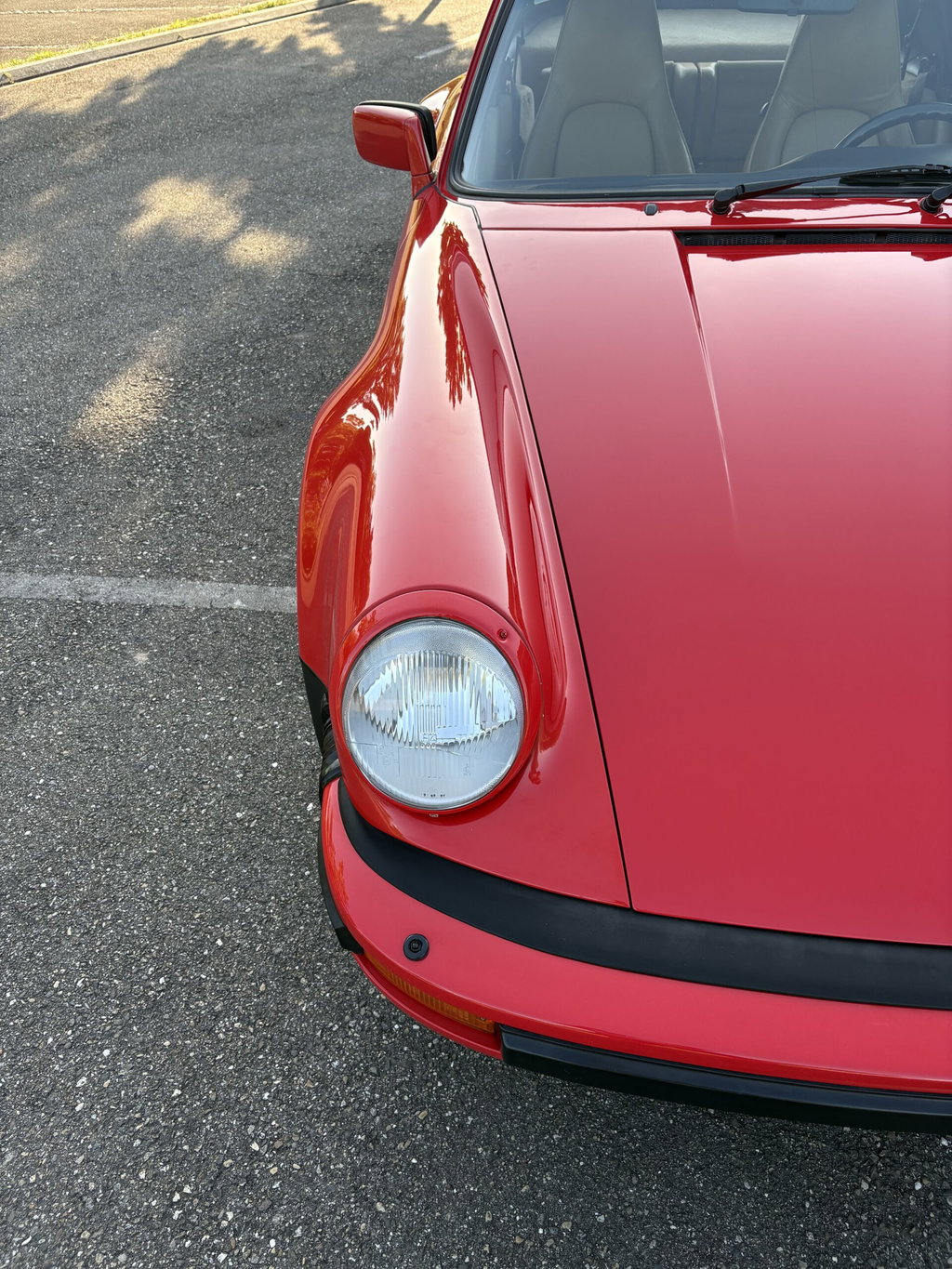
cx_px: 476
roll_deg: +1.6
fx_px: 953
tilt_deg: -38.5
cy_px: 634
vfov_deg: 67.3
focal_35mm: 26
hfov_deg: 53.1
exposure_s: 1/326
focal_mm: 5.96
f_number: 1.6
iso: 50
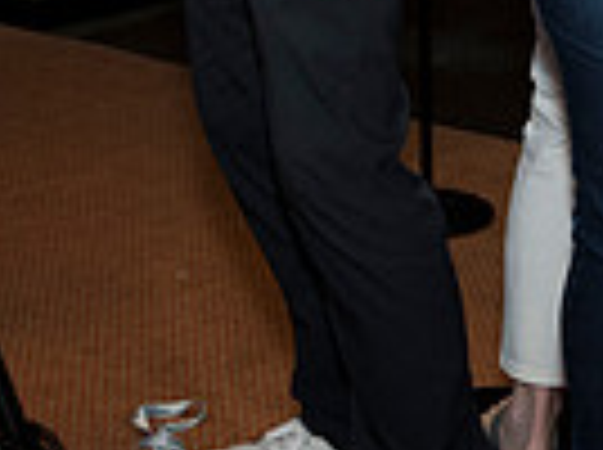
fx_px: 2174
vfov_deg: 11.0
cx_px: 364
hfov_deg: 15.8
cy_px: -389
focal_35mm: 125
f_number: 4
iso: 800
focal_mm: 29.5
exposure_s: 1/100
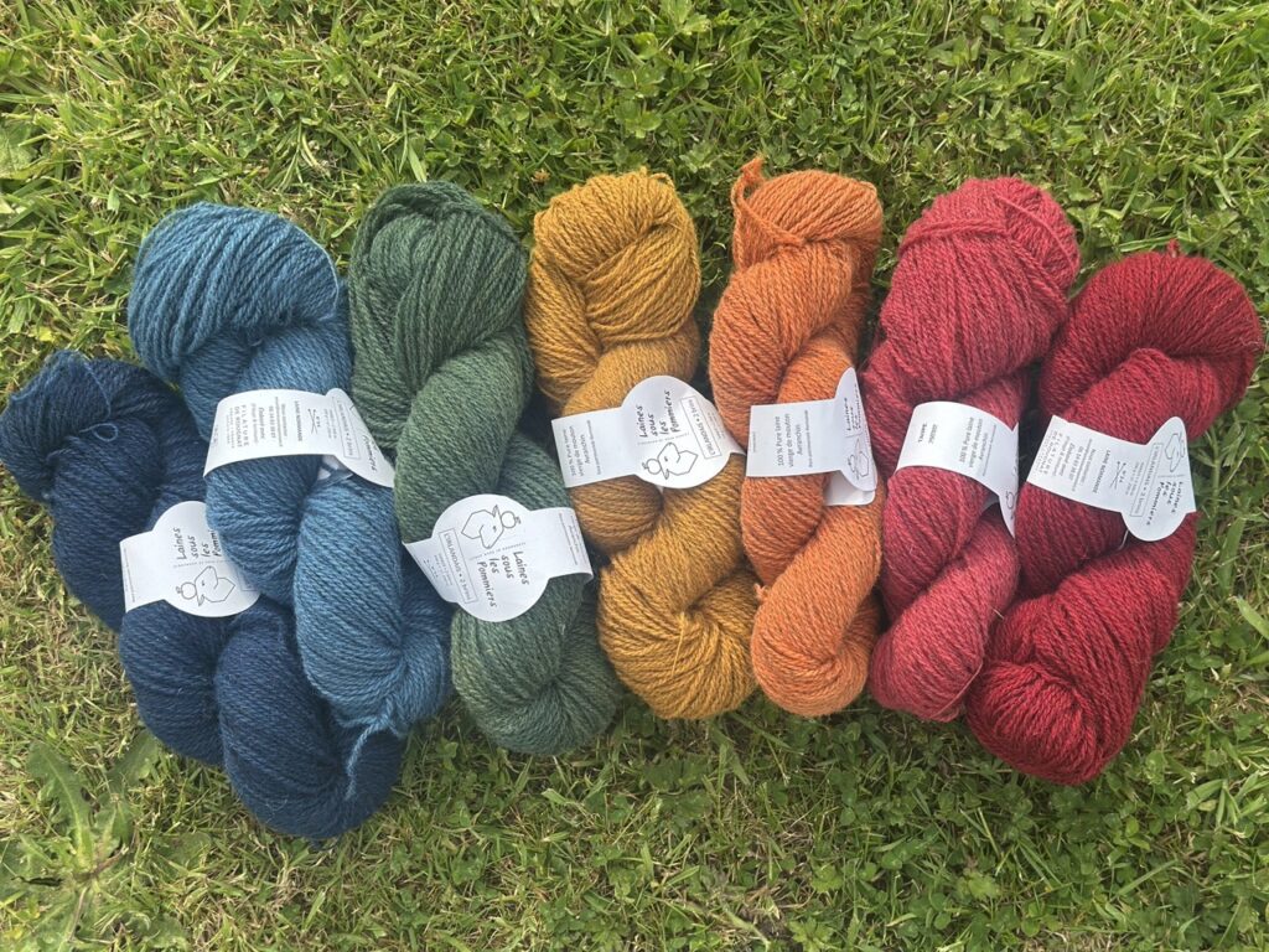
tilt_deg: -80.0
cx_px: 634
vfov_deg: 30.3
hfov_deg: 39.7
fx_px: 1760
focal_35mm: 48
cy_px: 476
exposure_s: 1/1453
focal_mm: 6.86
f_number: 1.78
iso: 100
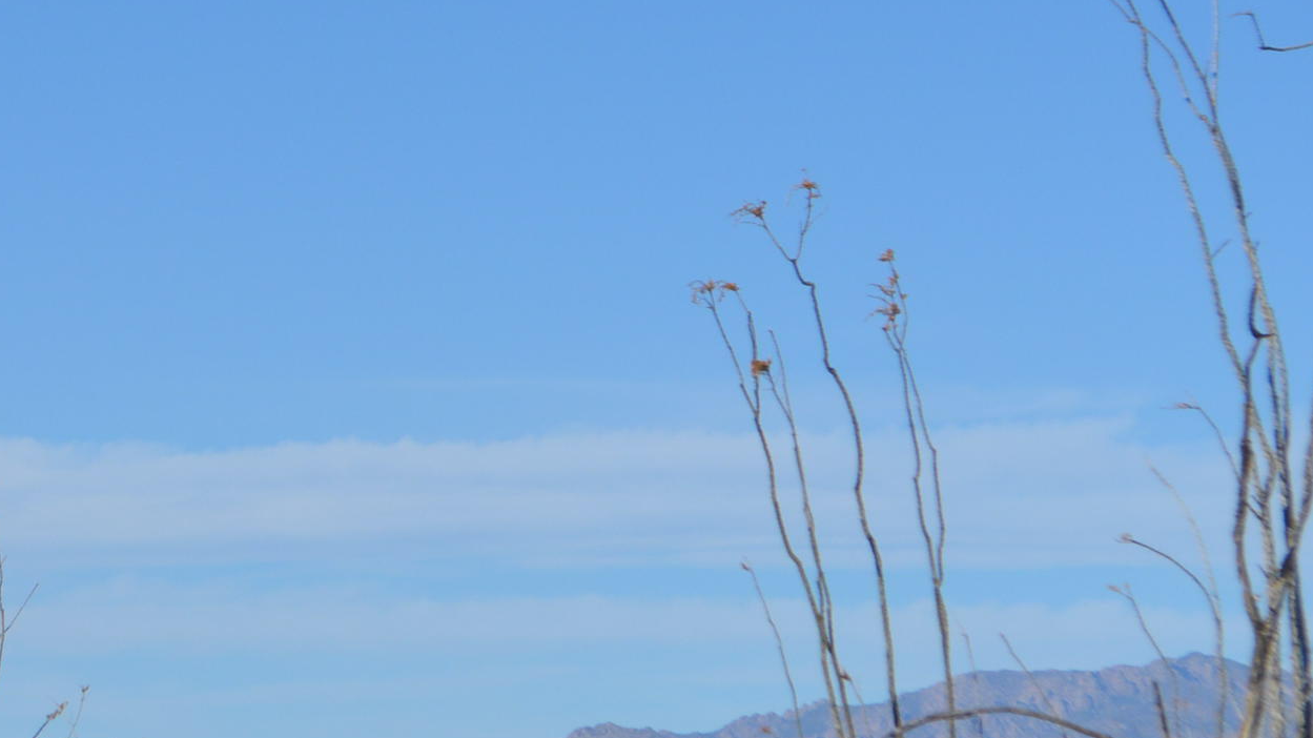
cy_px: 611
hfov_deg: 10.4
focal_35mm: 207
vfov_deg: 5.8
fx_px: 7214
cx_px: 268
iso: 400
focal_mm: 55
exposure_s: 1/2000
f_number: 7.1
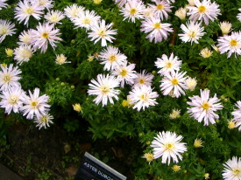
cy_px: 109
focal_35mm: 51
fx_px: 355
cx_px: 163
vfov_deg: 28.5
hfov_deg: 37.1
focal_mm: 5.8
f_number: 2.6
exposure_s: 1/250
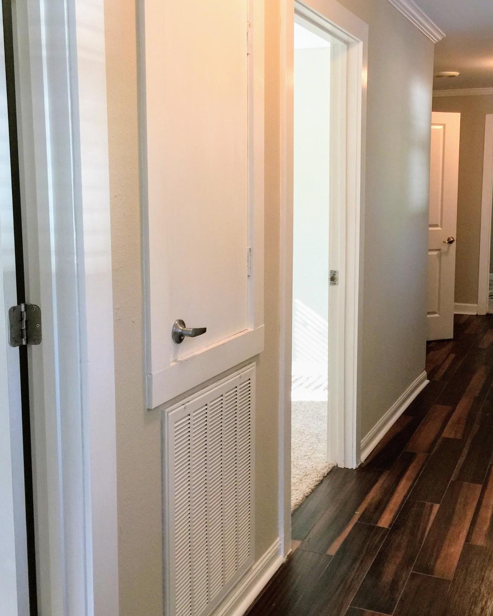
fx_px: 712
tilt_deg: -5.6
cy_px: 279
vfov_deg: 46.8
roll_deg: -0.5
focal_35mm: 39
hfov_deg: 38.1
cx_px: 295
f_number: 2.2
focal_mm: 4.15
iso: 50
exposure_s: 1/30
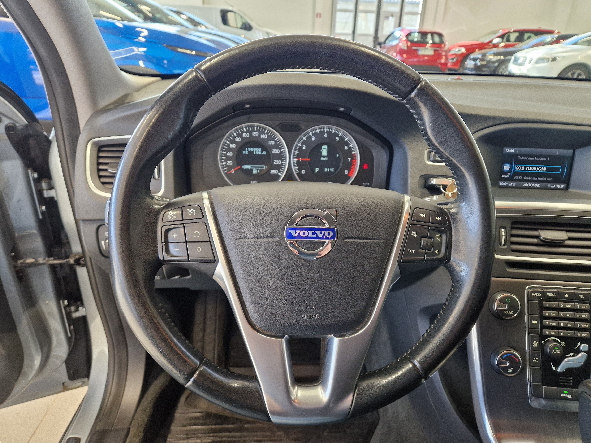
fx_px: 393
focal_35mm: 23
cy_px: 222
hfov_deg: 73.9
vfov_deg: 58.9
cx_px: 296
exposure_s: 1/100
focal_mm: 5.4
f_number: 1.8
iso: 320
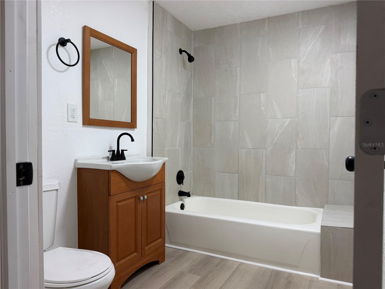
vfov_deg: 56.8
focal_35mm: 24
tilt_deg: -1.7
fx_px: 267
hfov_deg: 71.6
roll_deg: +0.6
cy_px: 144
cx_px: 192
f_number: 1.78
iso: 125
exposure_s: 1/120
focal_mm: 6.76
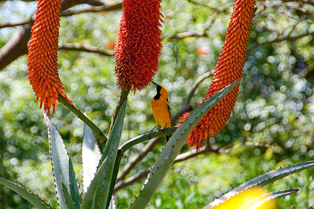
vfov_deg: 6.1
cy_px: 104
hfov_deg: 9.2
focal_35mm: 225
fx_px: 1960
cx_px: 157
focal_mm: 150
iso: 560
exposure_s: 1/1000
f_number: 6.3
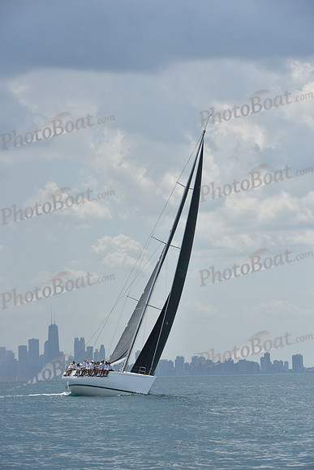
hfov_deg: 10.2
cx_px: 157
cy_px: 235
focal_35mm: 135
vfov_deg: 15.2
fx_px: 1765
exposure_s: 1/1250
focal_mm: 135
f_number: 9
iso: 250
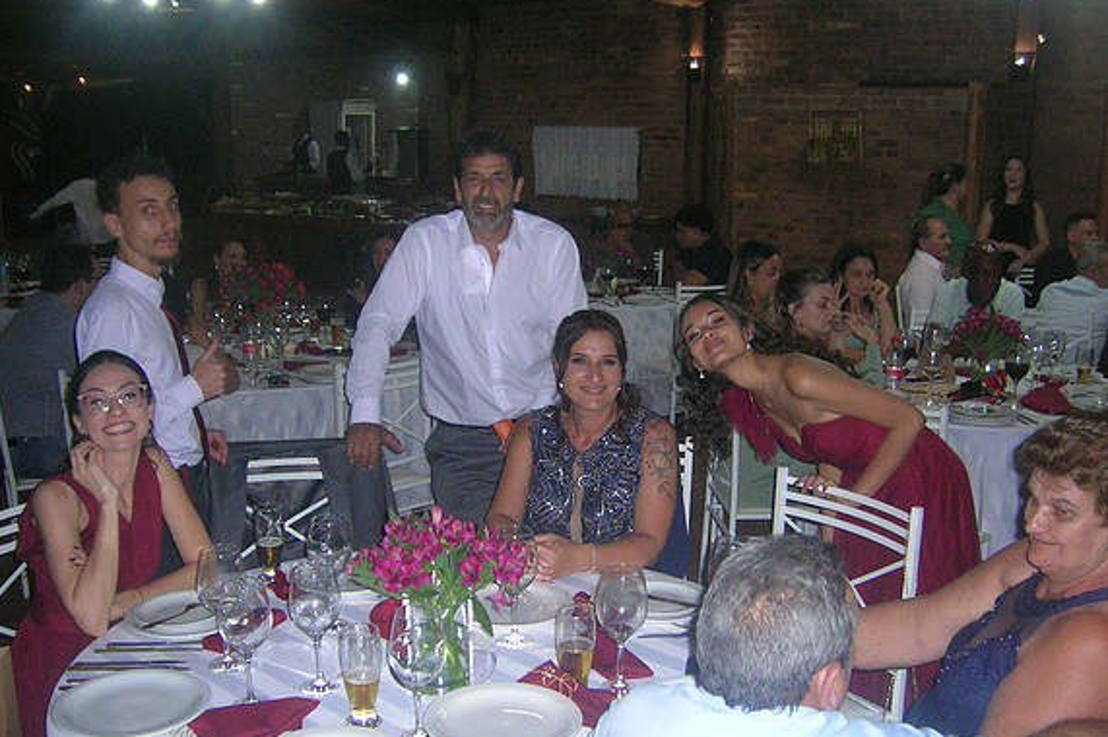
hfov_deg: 51.9
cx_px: 559
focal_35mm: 37
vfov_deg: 35.9
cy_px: 377
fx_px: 1138
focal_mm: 5.4
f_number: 2.8
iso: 200
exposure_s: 1/60.1
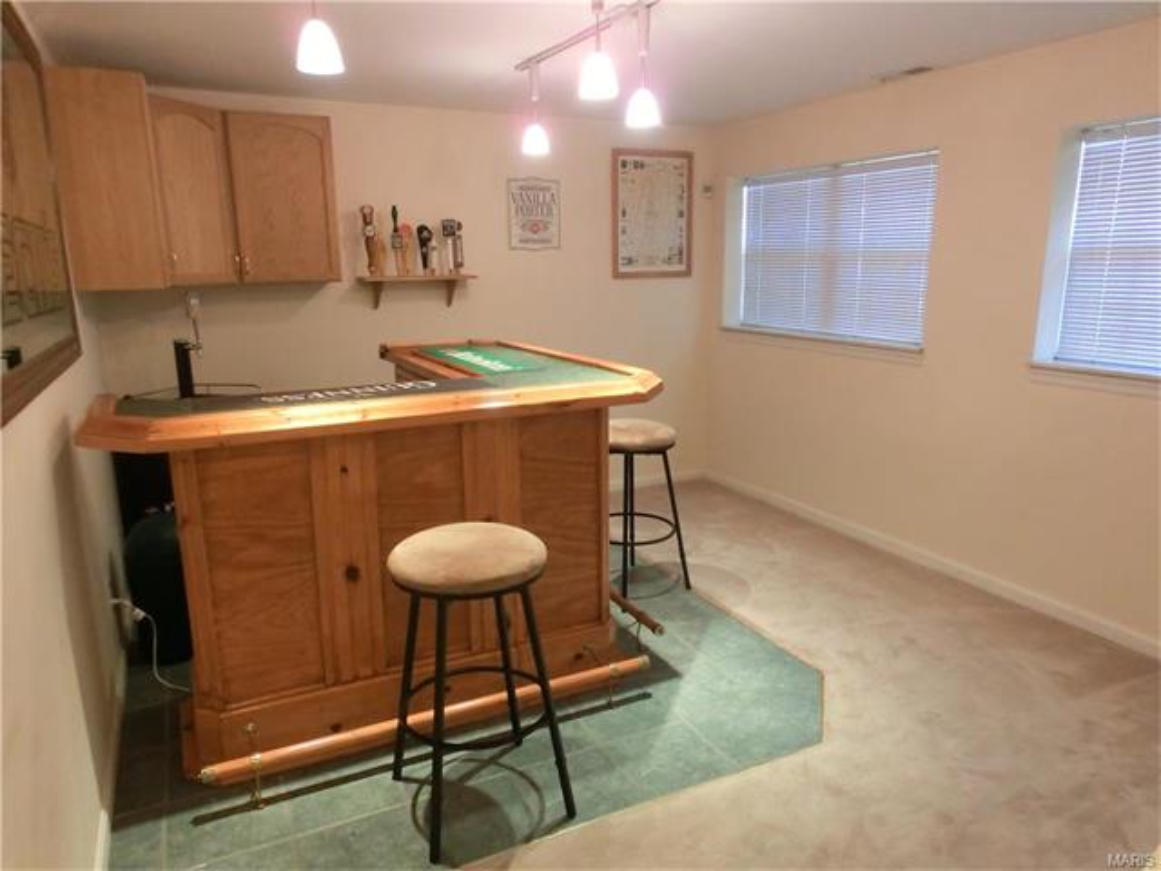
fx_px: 805
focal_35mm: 24
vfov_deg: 56.8
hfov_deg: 71.6
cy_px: 436
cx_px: 580
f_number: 3
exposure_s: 1/50
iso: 800
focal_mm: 4.24
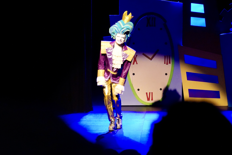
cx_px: 116
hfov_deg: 18.3
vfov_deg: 12.2
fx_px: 722
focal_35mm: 112
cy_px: 78
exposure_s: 1/100
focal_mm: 112
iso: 12800
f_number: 6.3
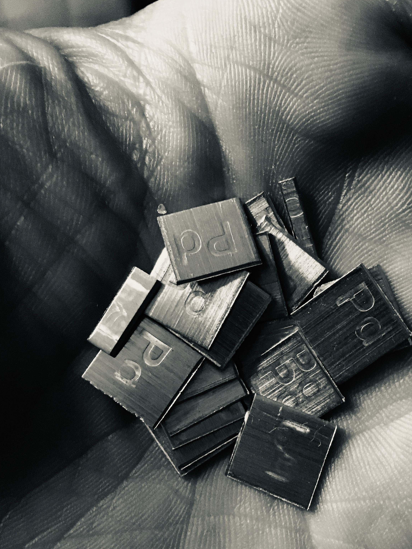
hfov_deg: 37.4
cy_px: 341
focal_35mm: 38
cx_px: 268
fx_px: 603
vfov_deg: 48.5
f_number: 2.2
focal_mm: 4.15
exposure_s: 1/17
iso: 500
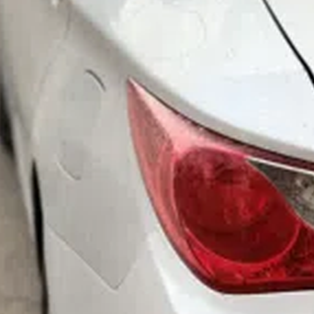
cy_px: 198
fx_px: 1960
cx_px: 263
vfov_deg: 9.2
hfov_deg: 9.1
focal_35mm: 191
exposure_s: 1/121
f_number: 2.8
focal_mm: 9
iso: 32
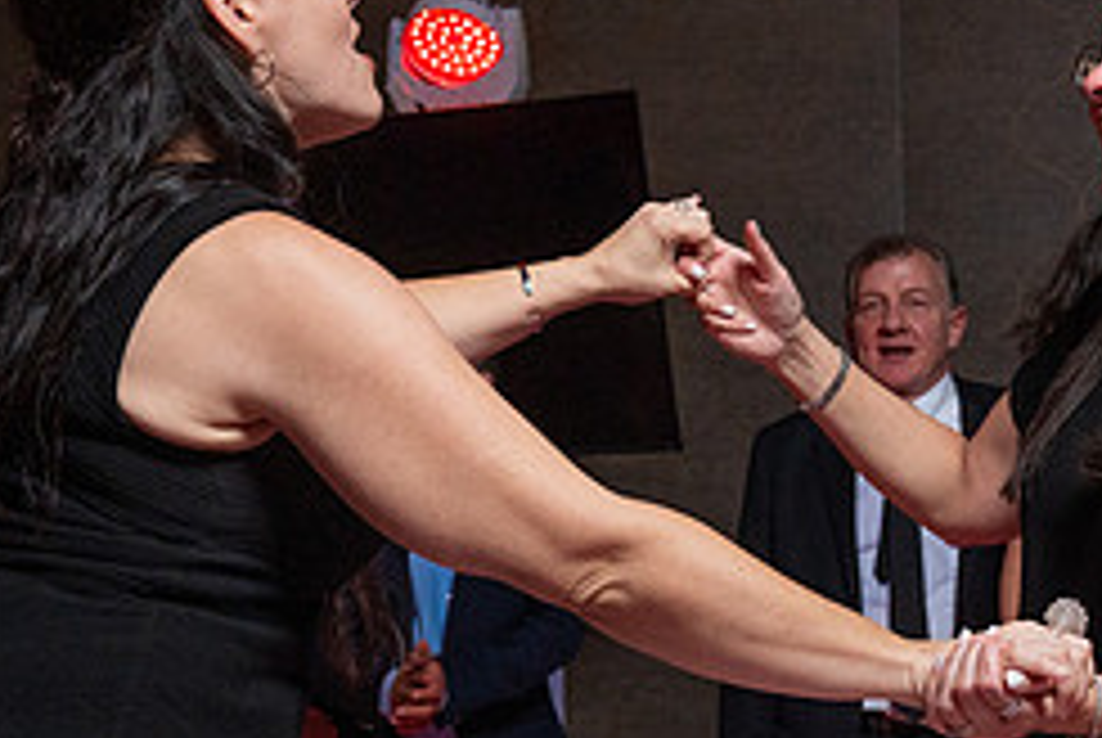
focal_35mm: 82
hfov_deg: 24.5
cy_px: 586
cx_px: 832
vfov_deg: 16.6
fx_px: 2513
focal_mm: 27
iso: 2000
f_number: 5.6
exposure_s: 1/200
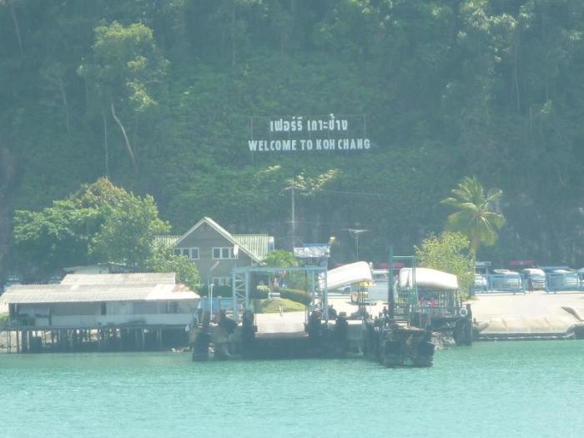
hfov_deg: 6.5
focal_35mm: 305
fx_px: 5146
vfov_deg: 4.9
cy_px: 219
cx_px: 292
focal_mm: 27.8
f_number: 4.5
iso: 80
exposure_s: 1/200
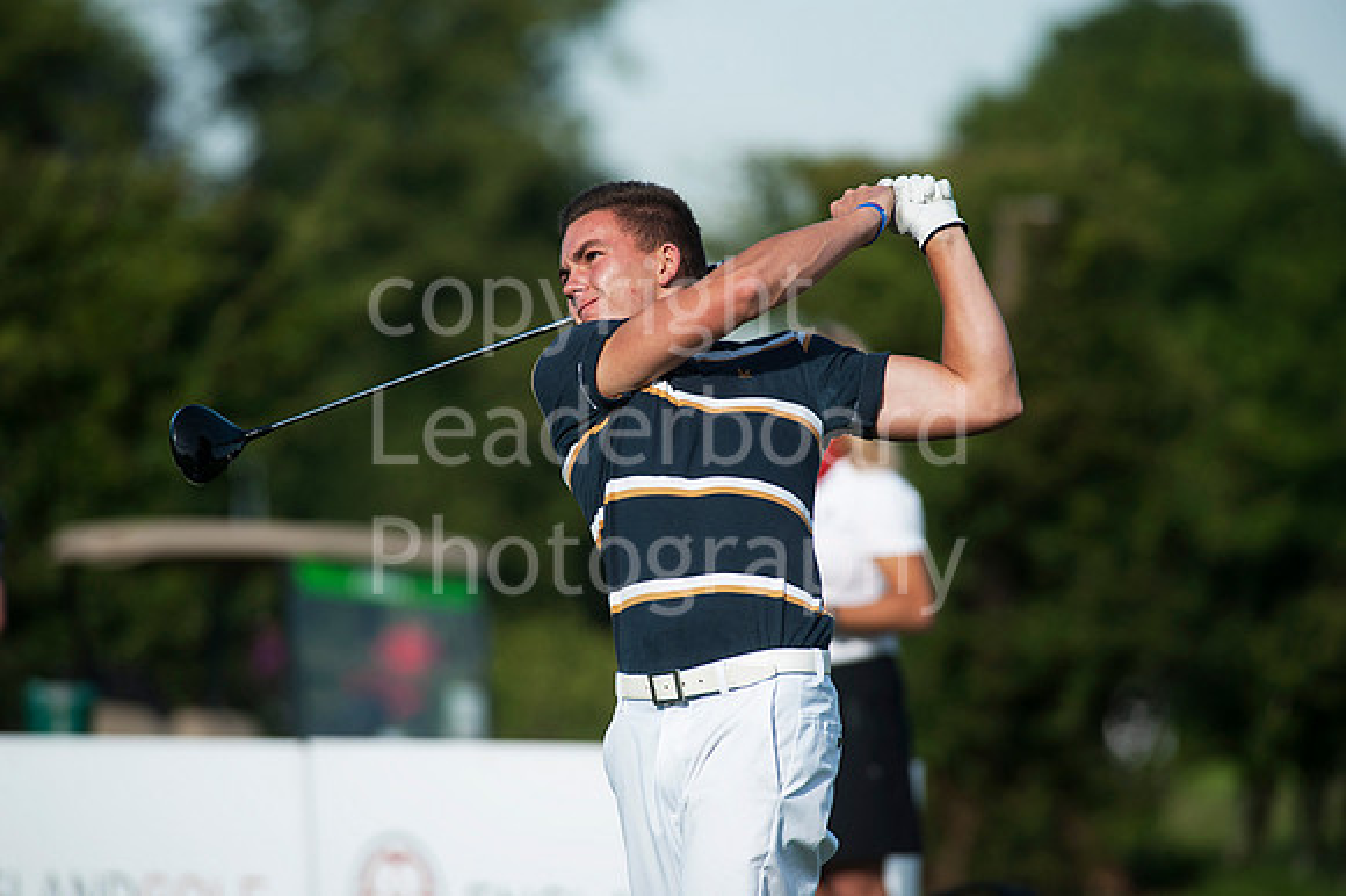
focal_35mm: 300
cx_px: 673
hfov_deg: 6.9
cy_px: 448
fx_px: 11210
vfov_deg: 4.6
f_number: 5.6
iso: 200
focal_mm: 300
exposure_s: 1/1250
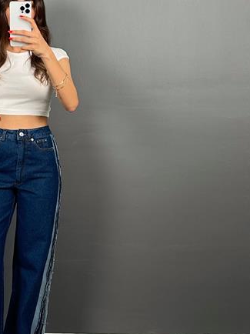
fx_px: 501
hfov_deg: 27.2
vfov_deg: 36.1
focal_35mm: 52
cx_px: 34
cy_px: 91
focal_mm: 6.86
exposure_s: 1/121
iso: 160
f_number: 1.78
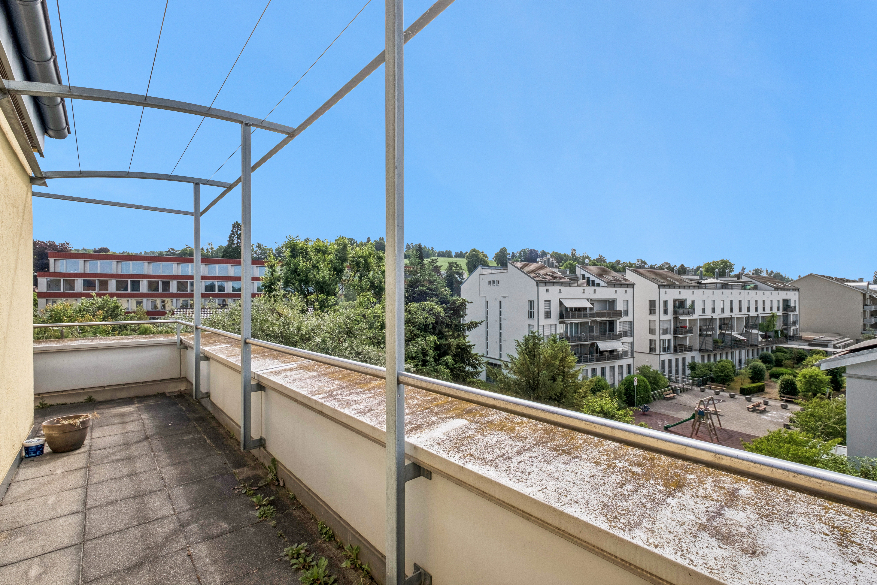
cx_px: 438
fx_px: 365
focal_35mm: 15
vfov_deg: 77.3
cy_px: 292
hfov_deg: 100.4
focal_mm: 10
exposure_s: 1/250
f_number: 11
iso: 200
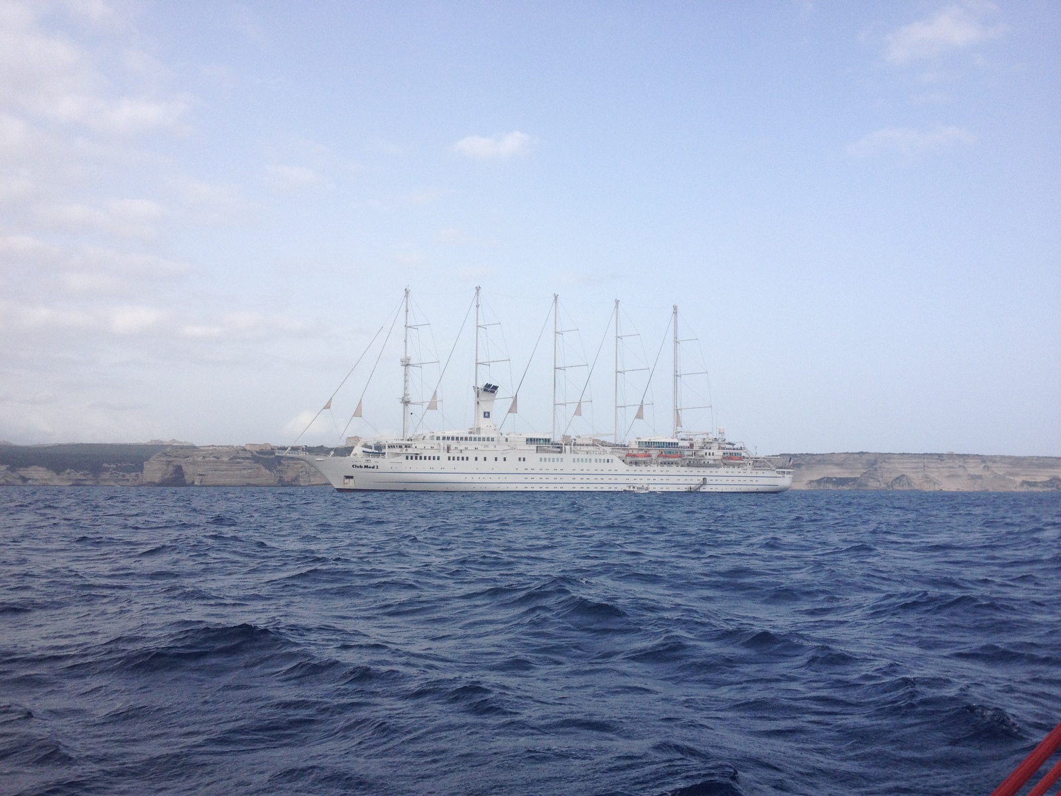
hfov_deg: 52.6
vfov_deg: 40.7
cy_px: 398
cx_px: 530
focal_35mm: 35
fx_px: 1073
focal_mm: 4.28
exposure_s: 1/1416
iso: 64
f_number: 2.4
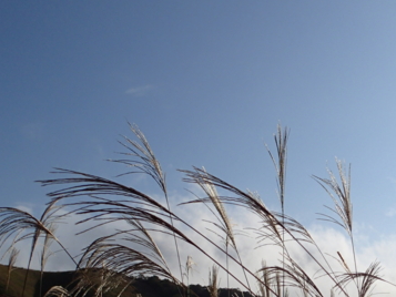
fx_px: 641
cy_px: 319
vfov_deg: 24.5
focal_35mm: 56
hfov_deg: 32.6
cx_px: 357
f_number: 8
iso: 100
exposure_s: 1/500
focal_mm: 4.5
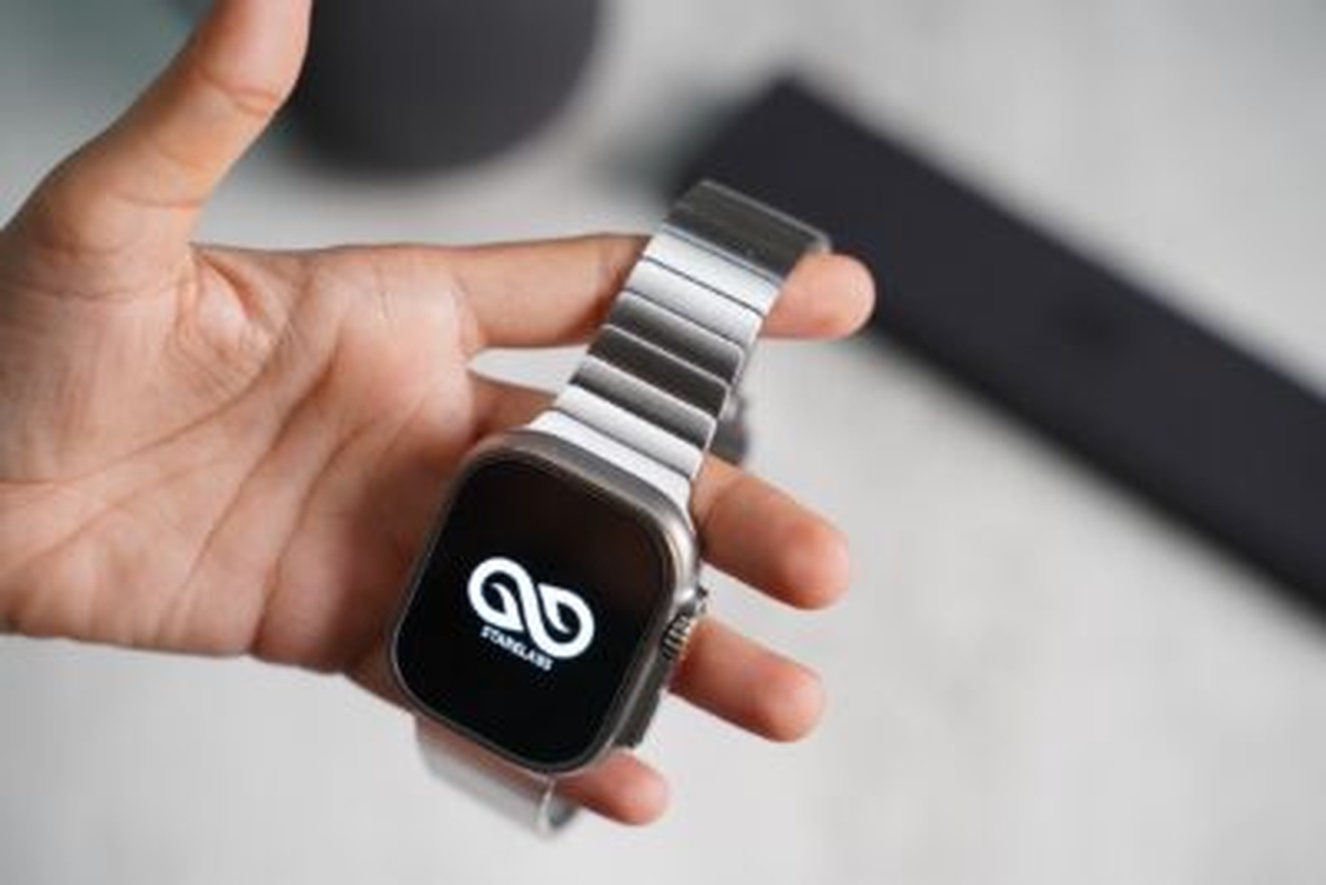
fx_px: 2763
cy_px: 442
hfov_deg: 27.0
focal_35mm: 75
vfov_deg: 18.2
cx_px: 663
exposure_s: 1/80
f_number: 4
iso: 800
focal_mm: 75
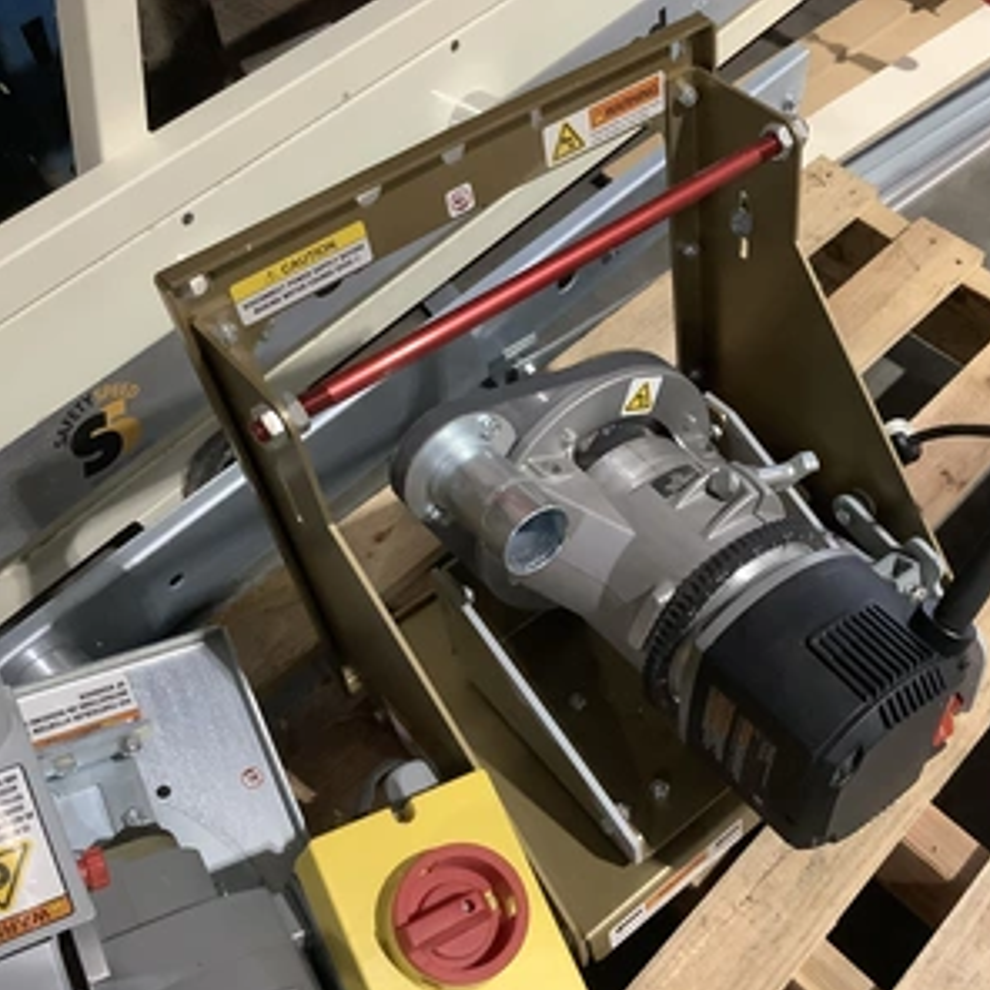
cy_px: 498
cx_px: 666
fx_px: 1197
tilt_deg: -54.4
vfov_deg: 44.9
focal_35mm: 37
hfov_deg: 44.2
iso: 320
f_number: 2.4
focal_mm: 3.3
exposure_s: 1/60
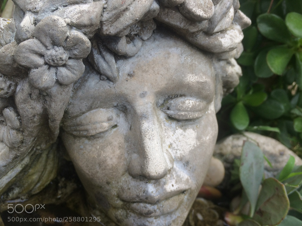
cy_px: 114
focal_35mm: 31
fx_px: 270
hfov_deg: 58.3
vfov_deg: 45.4
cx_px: 156
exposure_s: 1/195
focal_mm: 4.15
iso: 32
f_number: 2.2
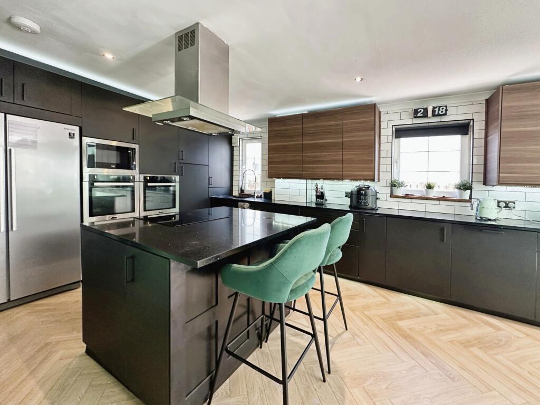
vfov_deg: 85.7
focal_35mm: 14
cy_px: 202
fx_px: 218
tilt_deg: -3.5
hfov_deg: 102.1
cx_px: 270
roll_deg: -1.2
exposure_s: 1/51
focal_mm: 2.22
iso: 200
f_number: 2.2
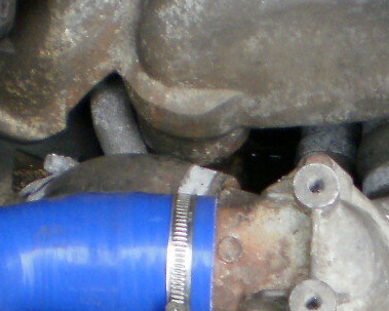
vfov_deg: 8.0
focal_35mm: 190
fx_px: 2187
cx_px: 305
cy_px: 393
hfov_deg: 10.1
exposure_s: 1/40
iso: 100
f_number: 3.1
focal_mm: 6.3
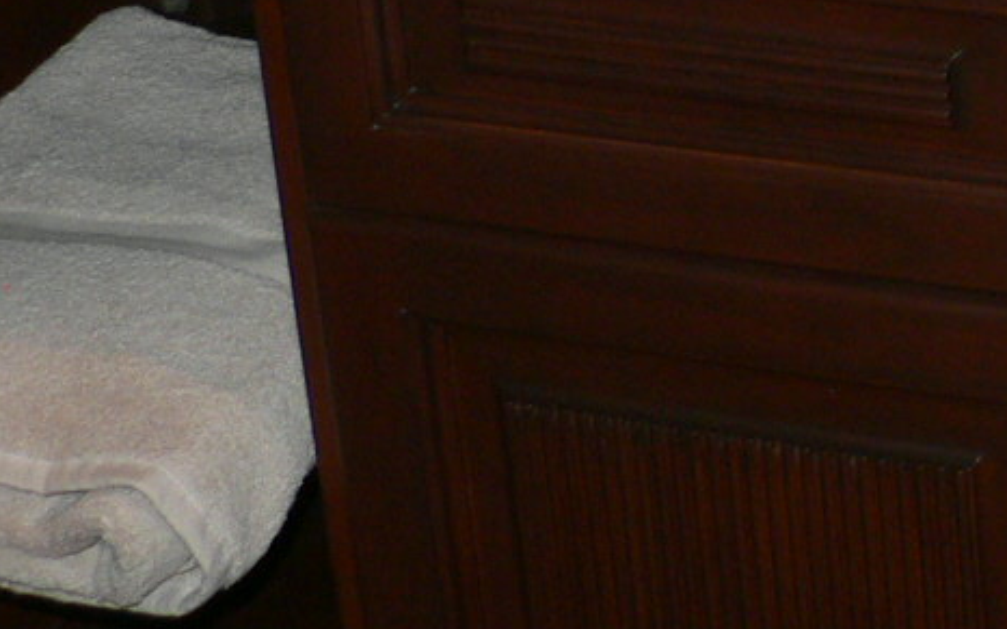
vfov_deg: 9.7
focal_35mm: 131
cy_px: -270
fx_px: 3594
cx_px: 1480
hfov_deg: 14.9
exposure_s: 1/60
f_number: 2.8
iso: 100
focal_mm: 6
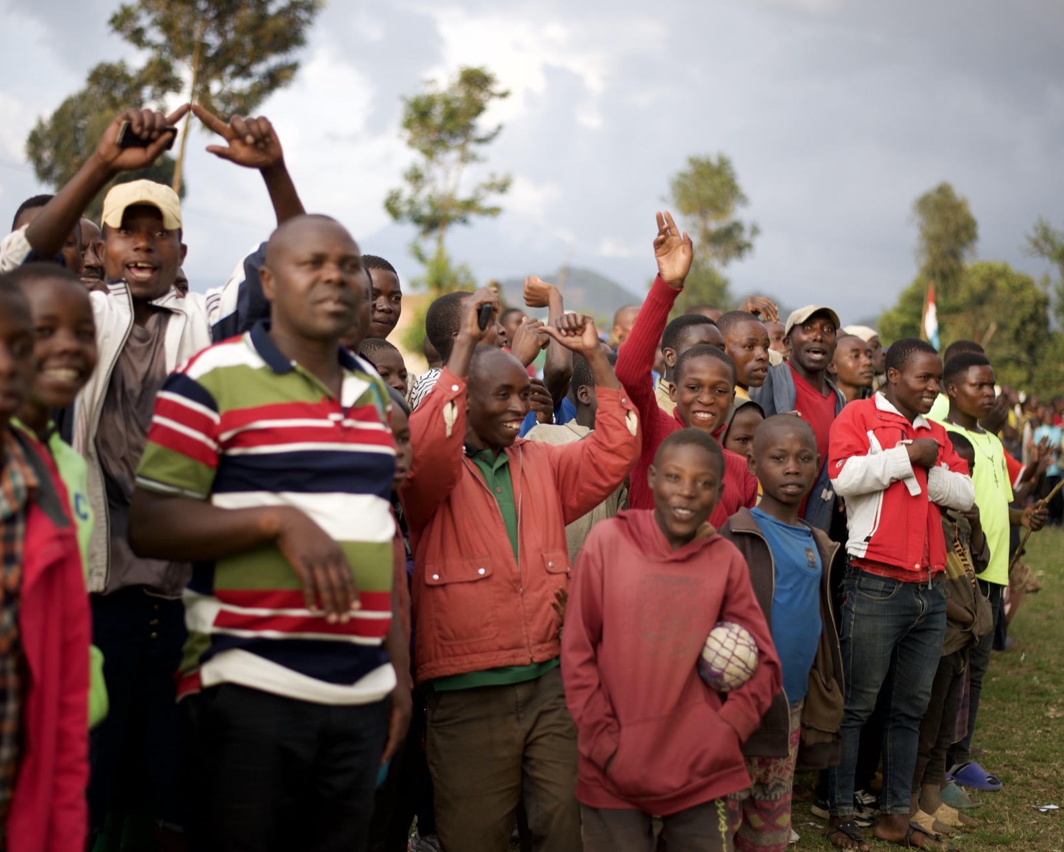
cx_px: 525
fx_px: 1795
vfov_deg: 26.7
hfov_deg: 33.0
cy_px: 423
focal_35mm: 57
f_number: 1.8
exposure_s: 1/2500
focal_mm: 50
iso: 560
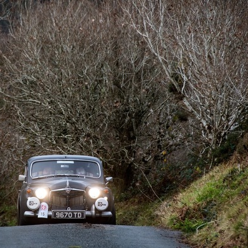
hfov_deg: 5.4
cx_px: 79
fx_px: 2650
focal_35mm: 327
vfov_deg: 5.4
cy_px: 124
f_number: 5.6
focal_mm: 170
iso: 1250
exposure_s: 1/1250
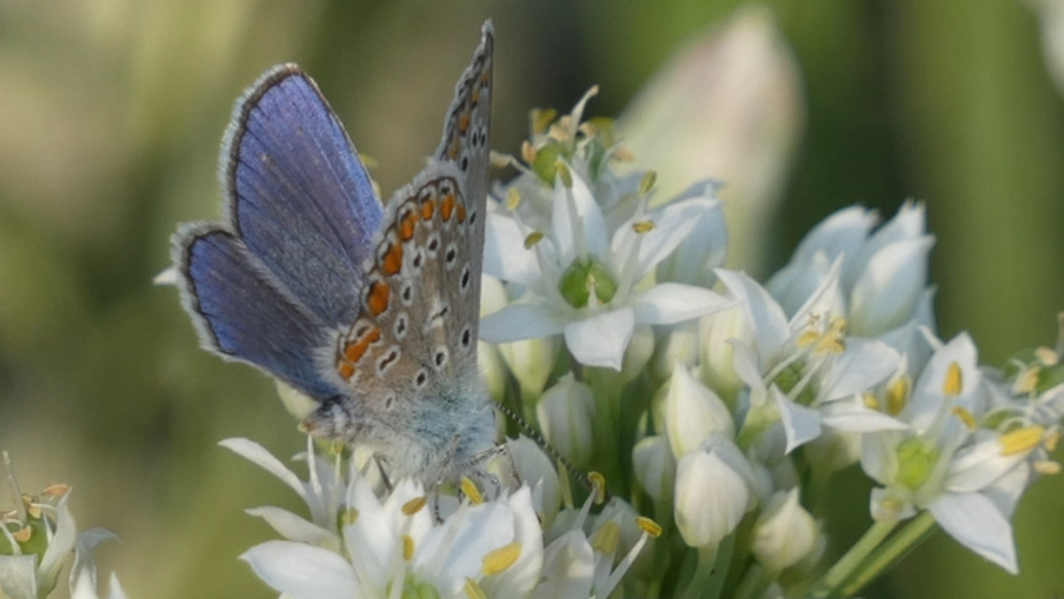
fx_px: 17465
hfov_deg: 3.5
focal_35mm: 619
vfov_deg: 2.0
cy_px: 339
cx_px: 532
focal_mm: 101.4
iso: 100
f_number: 5.6
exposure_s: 1/100
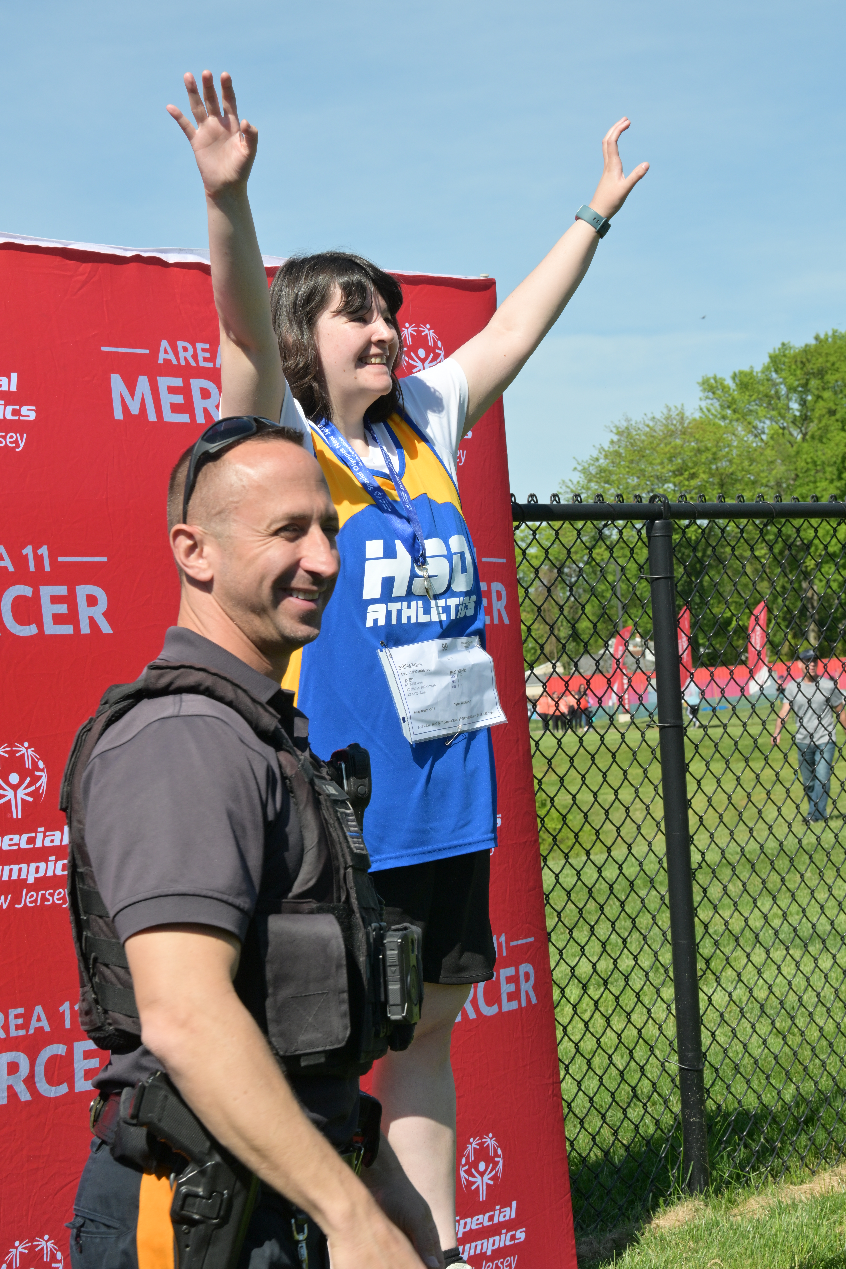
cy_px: 634
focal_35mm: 75
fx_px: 2644
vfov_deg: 27.0
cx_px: 423
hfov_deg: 18.2
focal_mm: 75
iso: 400
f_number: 18
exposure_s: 1/250
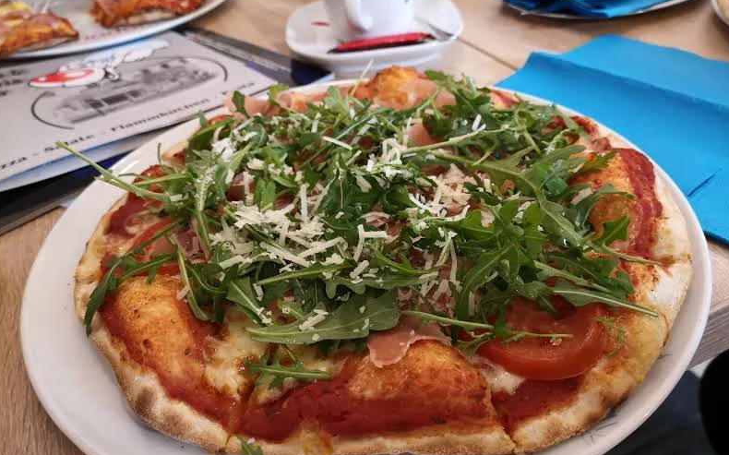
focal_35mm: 29
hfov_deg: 64.7
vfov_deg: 43.1
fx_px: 576
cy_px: 249
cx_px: 363
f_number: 1.8
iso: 640
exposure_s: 1/50
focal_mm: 3.95
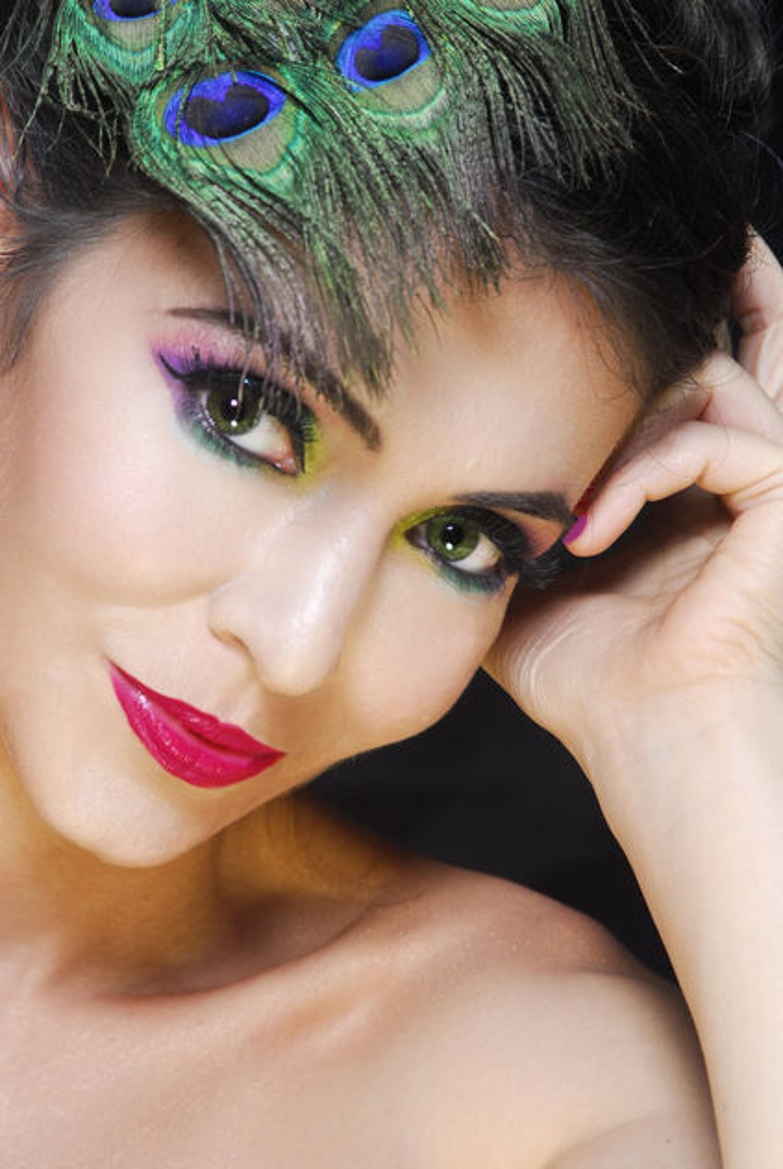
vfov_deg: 11.4
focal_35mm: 180
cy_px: 584
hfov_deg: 7.6
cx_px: 392
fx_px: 5856
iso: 100
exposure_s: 1/100
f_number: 11
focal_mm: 120
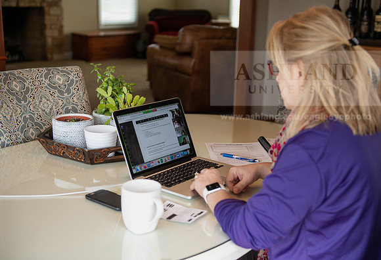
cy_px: 127
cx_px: 199
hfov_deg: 38.0
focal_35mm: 52
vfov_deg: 26.4
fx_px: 554
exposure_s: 1/200
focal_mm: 50
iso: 500
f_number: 3.2
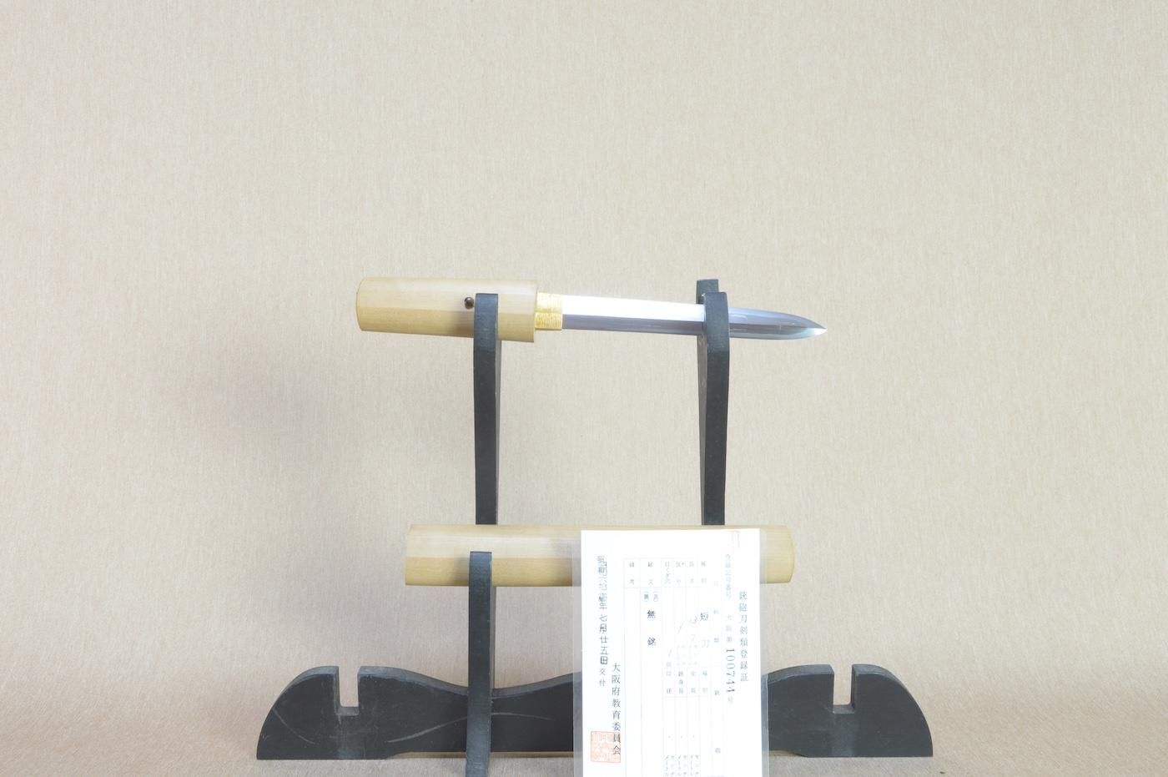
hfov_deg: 49.6
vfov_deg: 34.2
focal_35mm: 39
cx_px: 584
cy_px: 388
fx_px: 1264
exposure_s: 1/1.6
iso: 400
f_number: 11
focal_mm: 26
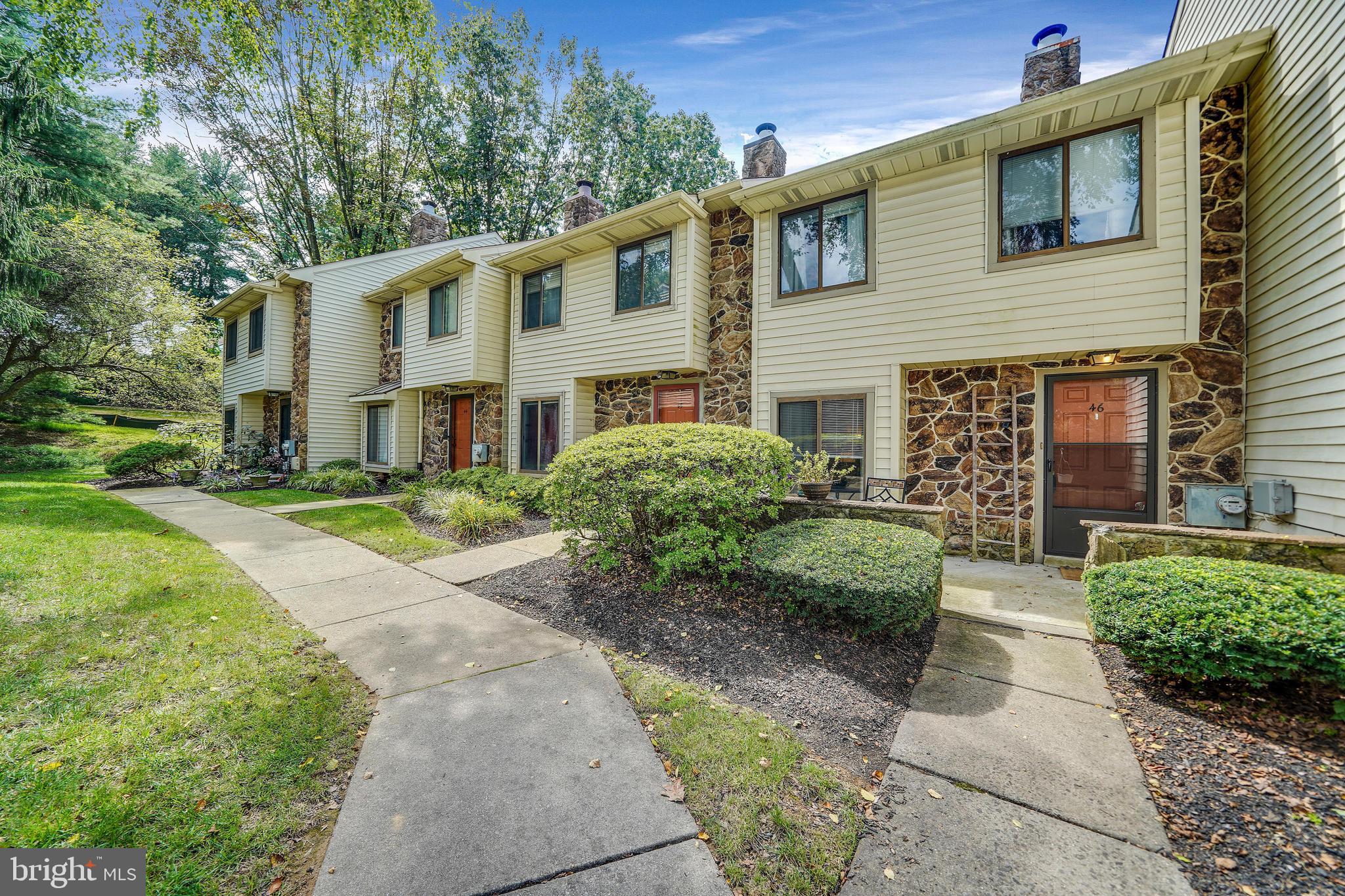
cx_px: 672
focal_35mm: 12
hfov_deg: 112.6
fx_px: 448
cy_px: 448
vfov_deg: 90.0
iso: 100
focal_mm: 12
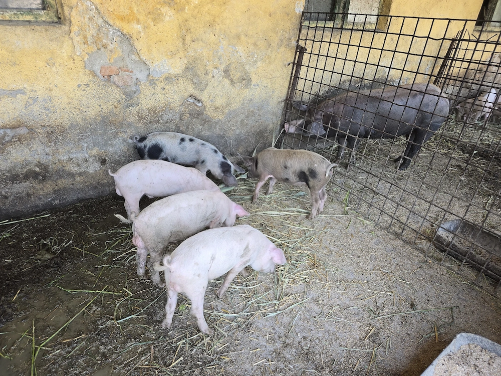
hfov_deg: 73.9
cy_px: 188
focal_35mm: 23
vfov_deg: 58.9
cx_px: 250
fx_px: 333
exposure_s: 1/180
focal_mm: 6.3
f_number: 1.7
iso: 100
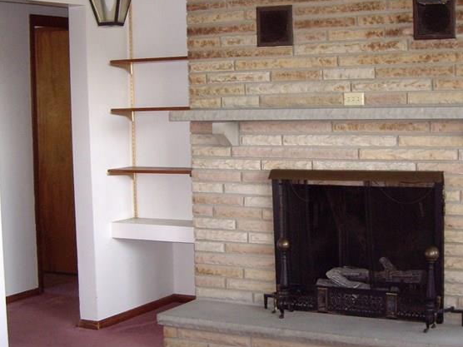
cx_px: 292
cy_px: 151
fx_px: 936
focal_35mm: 70
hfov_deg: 27.7
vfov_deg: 21.0
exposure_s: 1/40
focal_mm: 6.2
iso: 200
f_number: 2.7
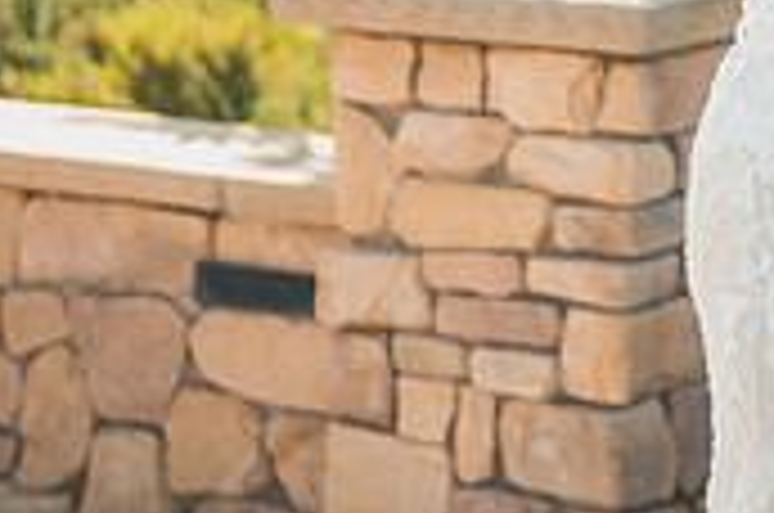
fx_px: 3627
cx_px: 1116
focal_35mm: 169
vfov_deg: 7.9
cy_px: -308
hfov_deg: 11.7
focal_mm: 50
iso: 50
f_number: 1.4
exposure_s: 1/1250
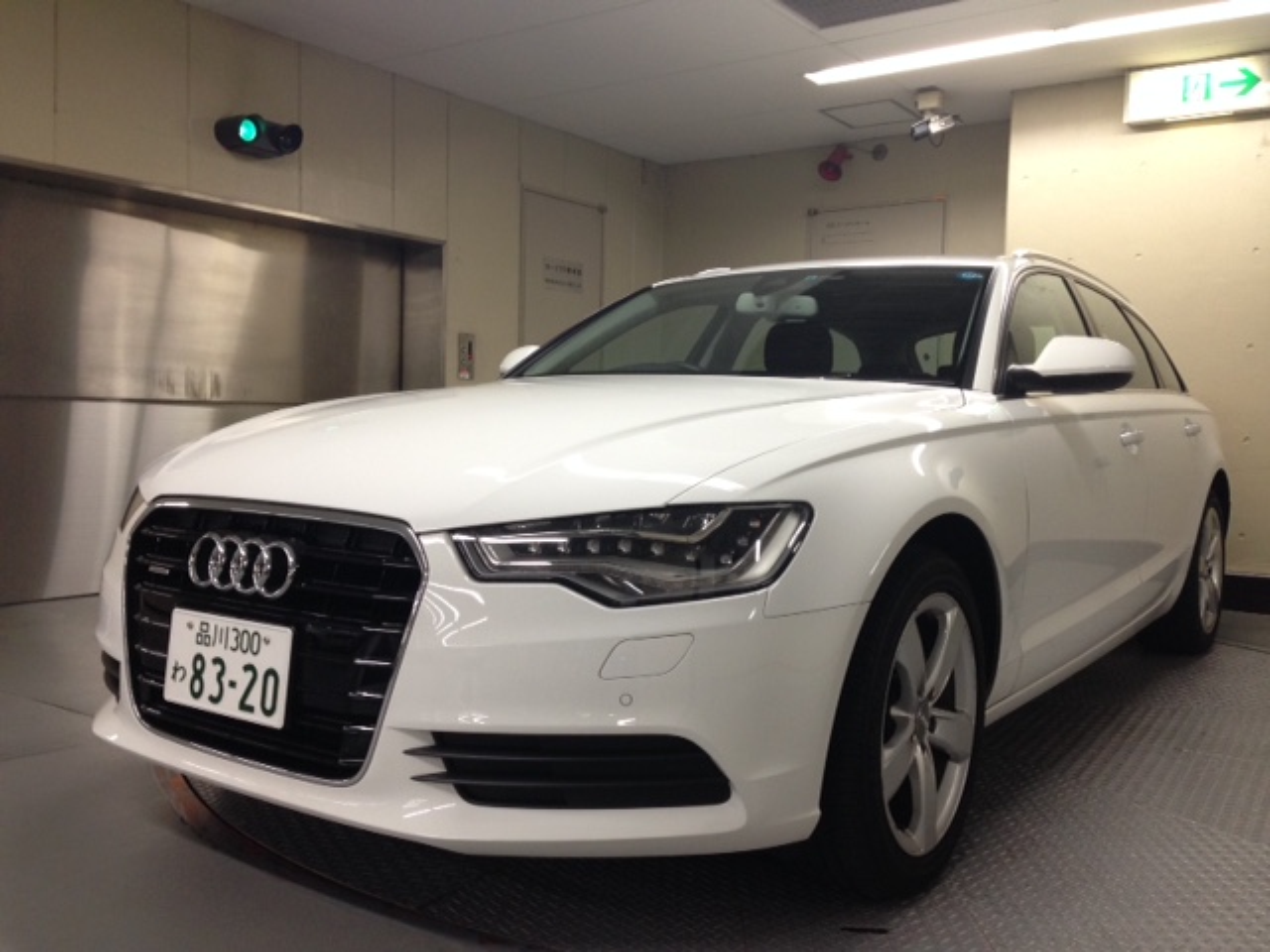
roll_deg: -0.7
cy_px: 476
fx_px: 1211
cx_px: 635
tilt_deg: -3.7
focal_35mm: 33
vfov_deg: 42.9
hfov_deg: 55.4
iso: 100
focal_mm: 4.12
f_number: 2.4
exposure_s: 1/20
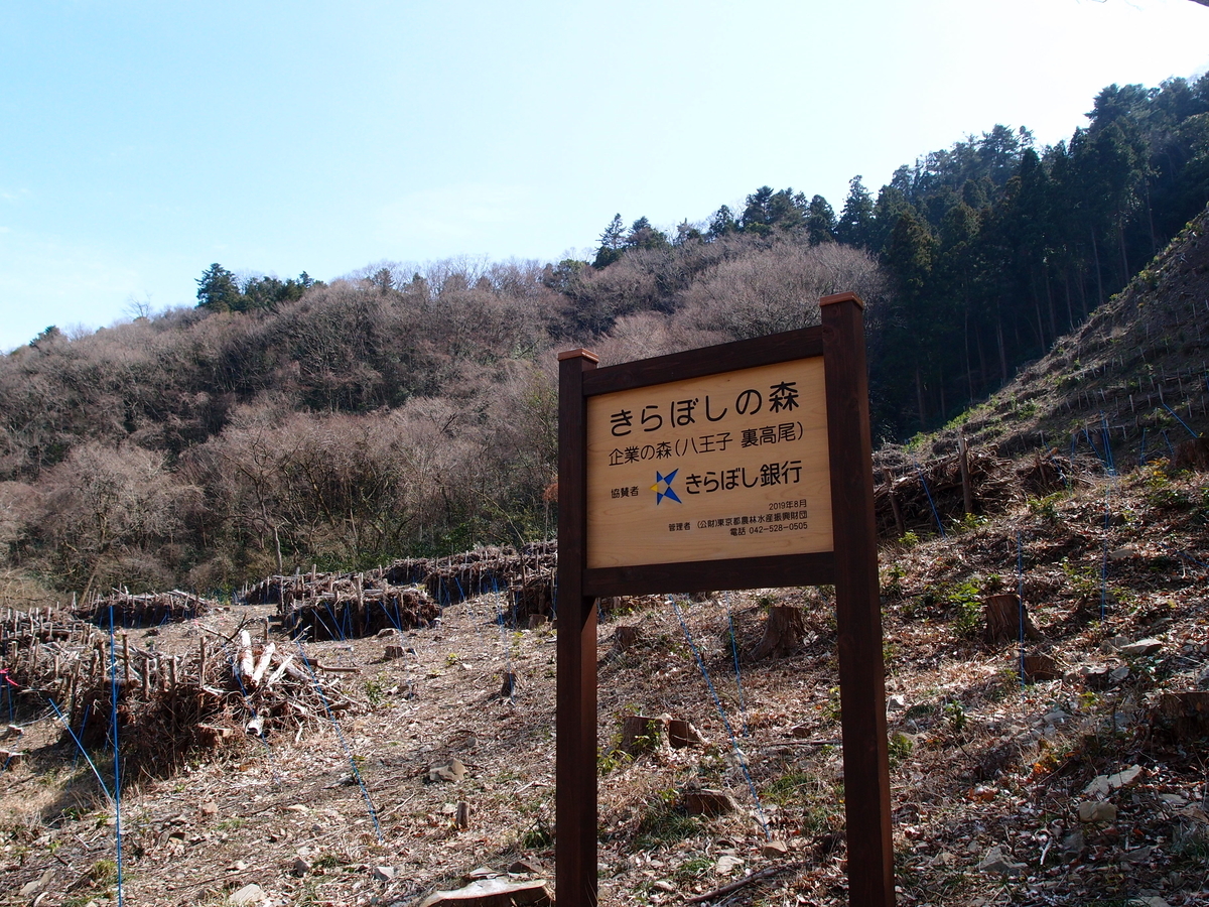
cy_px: 454
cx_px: 604
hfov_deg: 63.4
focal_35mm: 28
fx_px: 978
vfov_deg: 49.7
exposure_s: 1/500
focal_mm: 6
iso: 100
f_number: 3.2
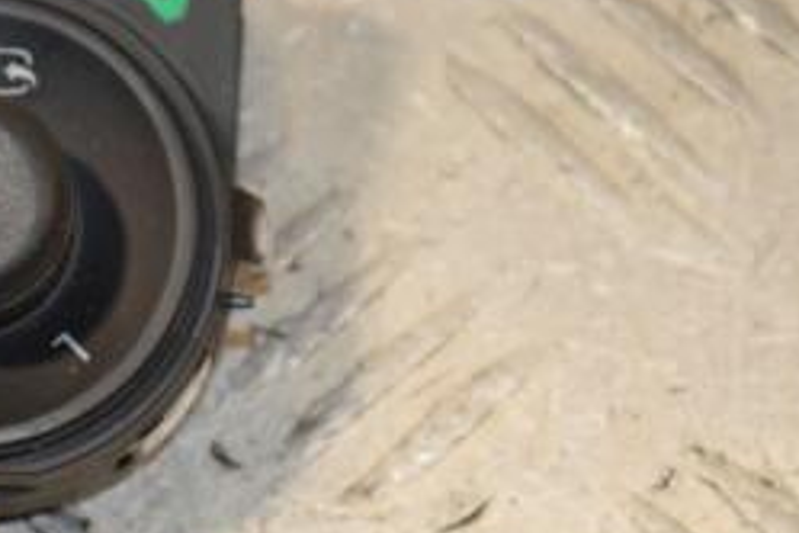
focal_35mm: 379
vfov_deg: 3.6
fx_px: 8416
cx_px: 48
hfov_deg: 5.4
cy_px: 234
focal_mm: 105
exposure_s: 1/200
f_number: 7.1
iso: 800
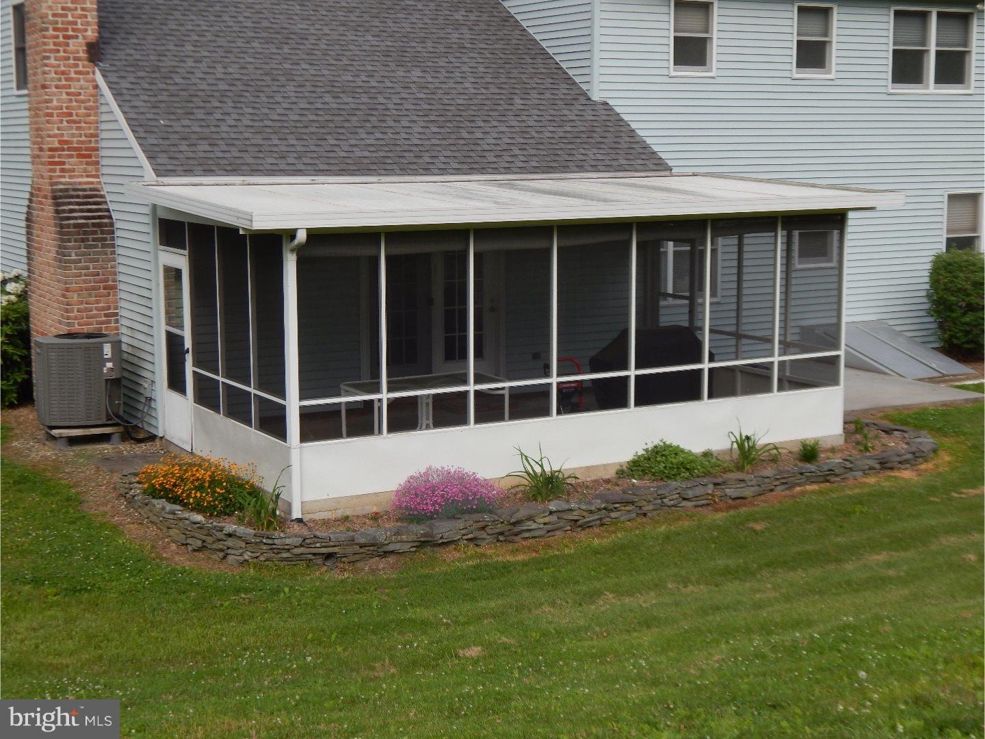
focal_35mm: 55
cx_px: 492
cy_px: 370
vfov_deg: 26.6
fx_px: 1565
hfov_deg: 34.9
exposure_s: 1/400
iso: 125
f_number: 3.8
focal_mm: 9.7
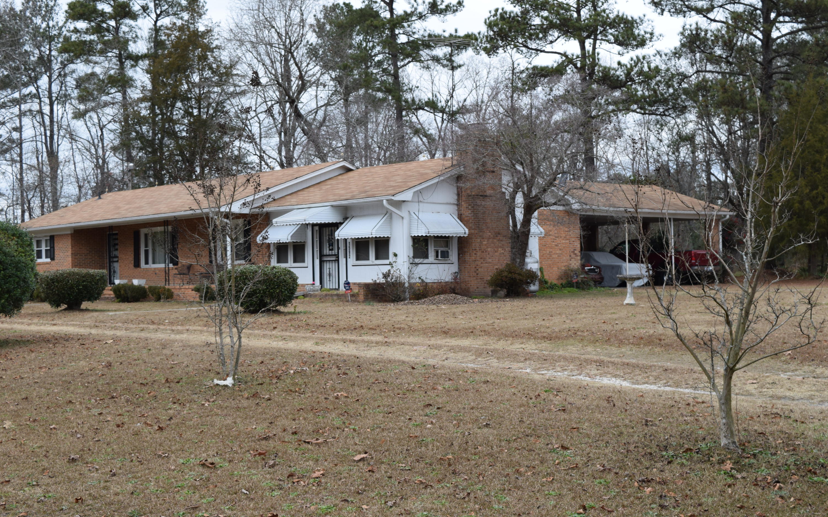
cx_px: 414
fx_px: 1072
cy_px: 259
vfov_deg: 27.1
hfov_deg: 42.2
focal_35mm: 48
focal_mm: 31
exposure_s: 1/200
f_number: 8
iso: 400
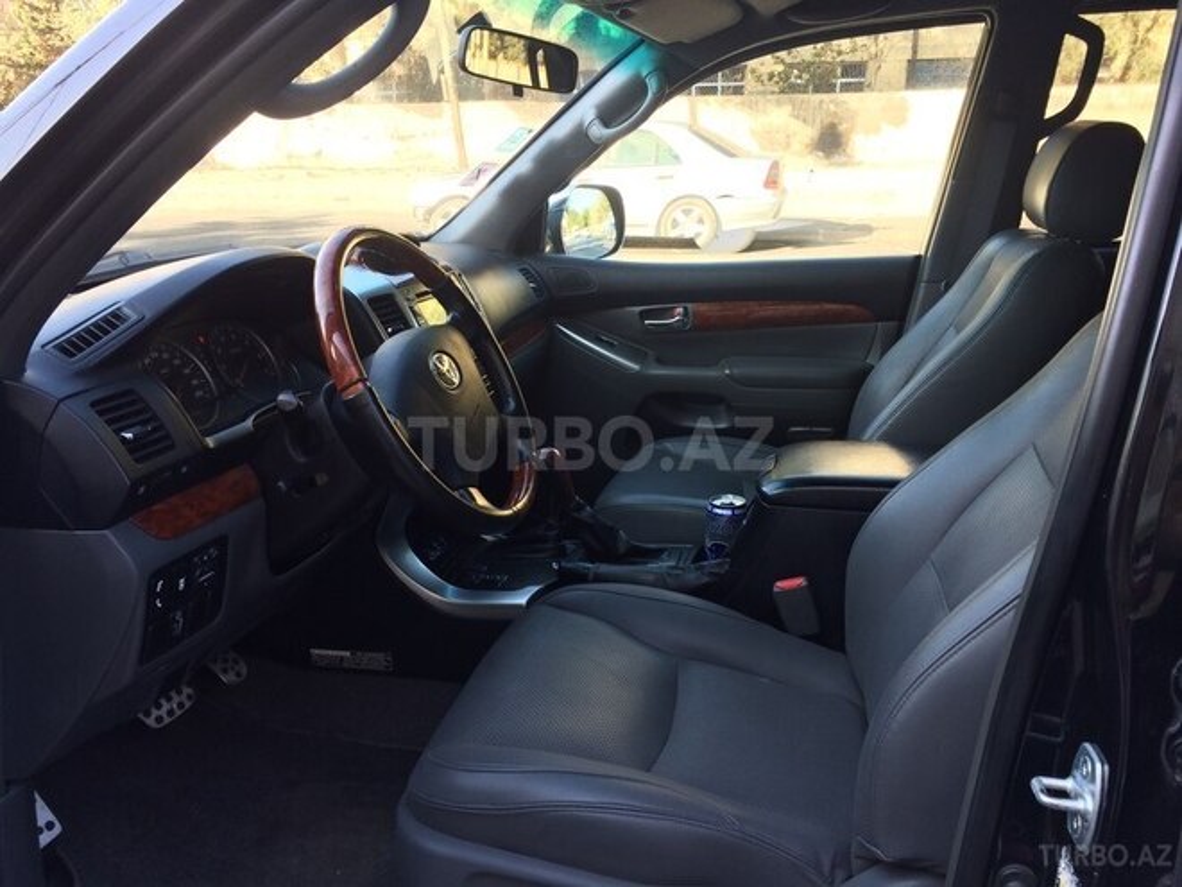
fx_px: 990
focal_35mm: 29
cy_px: 444
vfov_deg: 48.2
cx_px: 591
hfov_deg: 61.7
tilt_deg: -21.4
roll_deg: +0.7
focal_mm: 4.15
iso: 50
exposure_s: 1/100
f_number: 2.2
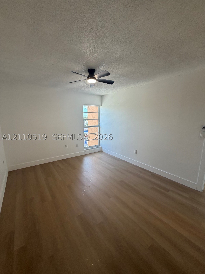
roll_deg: -0.1
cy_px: 137
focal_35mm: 14
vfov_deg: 102.1
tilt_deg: -9.0
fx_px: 111
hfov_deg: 85.7
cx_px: 102
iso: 160
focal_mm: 2.22
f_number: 2.2
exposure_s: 1/120
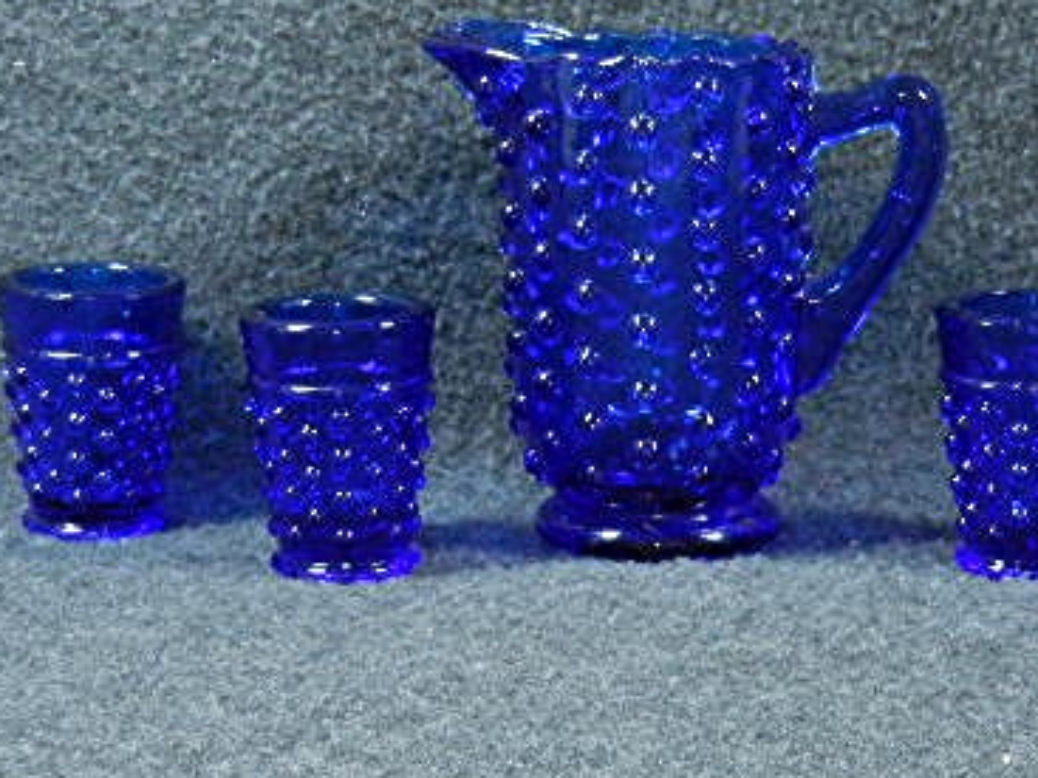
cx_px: 707
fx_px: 3088
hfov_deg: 19.0
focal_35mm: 103
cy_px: 356
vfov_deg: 14.4
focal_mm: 10.6
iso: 800
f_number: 4
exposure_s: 1/30
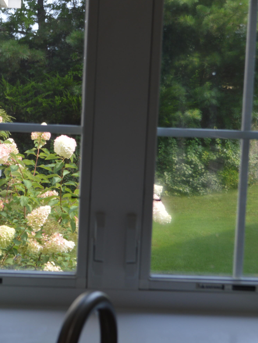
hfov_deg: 20.8
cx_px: 60
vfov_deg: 27.8
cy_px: 173
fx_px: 696
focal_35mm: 70
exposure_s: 1/125
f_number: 5.6
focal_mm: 32
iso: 220
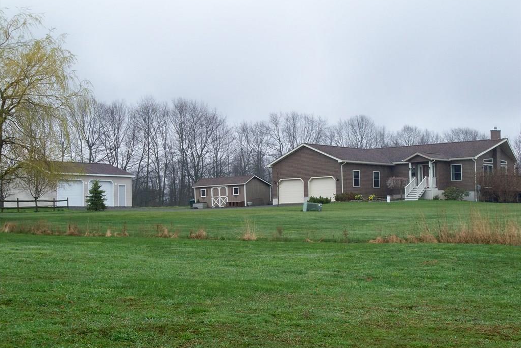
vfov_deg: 18.7
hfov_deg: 27.7
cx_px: 260
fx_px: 1057
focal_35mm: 73
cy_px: 180
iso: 64
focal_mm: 12.3
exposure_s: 1/200
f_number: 4.1
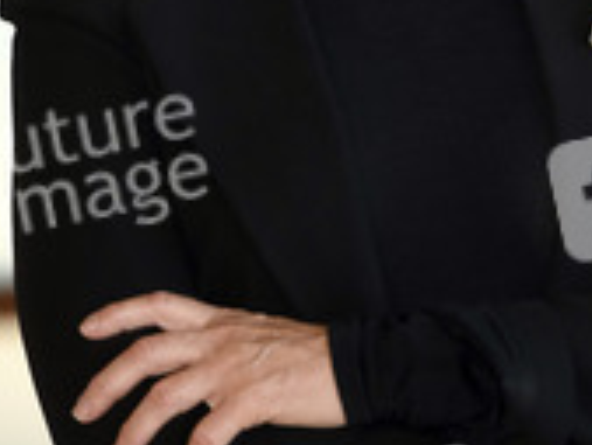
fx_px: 11366
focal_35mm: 664
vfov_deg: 2.2
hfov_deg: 3.0
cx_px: 410
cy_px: 4
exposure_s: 1/400
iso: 800
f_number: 3.2
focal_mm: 195
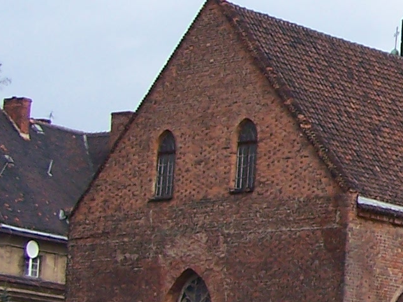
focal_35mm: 155
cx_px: 754
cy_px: 126
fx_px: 1805
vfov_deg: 9.6
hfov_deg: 11.7
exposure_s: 1/800
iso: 100
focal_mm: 6.3
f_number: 4
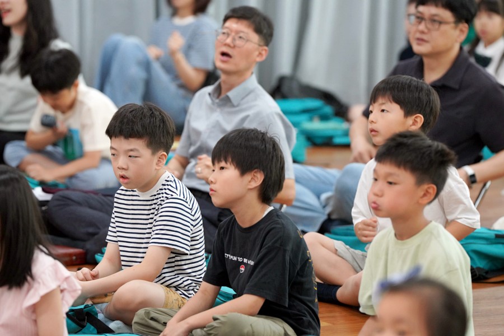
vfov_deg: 6.9
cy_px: 168
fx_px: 2800
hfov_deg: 10.3
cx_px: 252
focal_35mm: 200
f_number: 4
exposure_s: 1/250
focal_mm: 200
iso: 3200
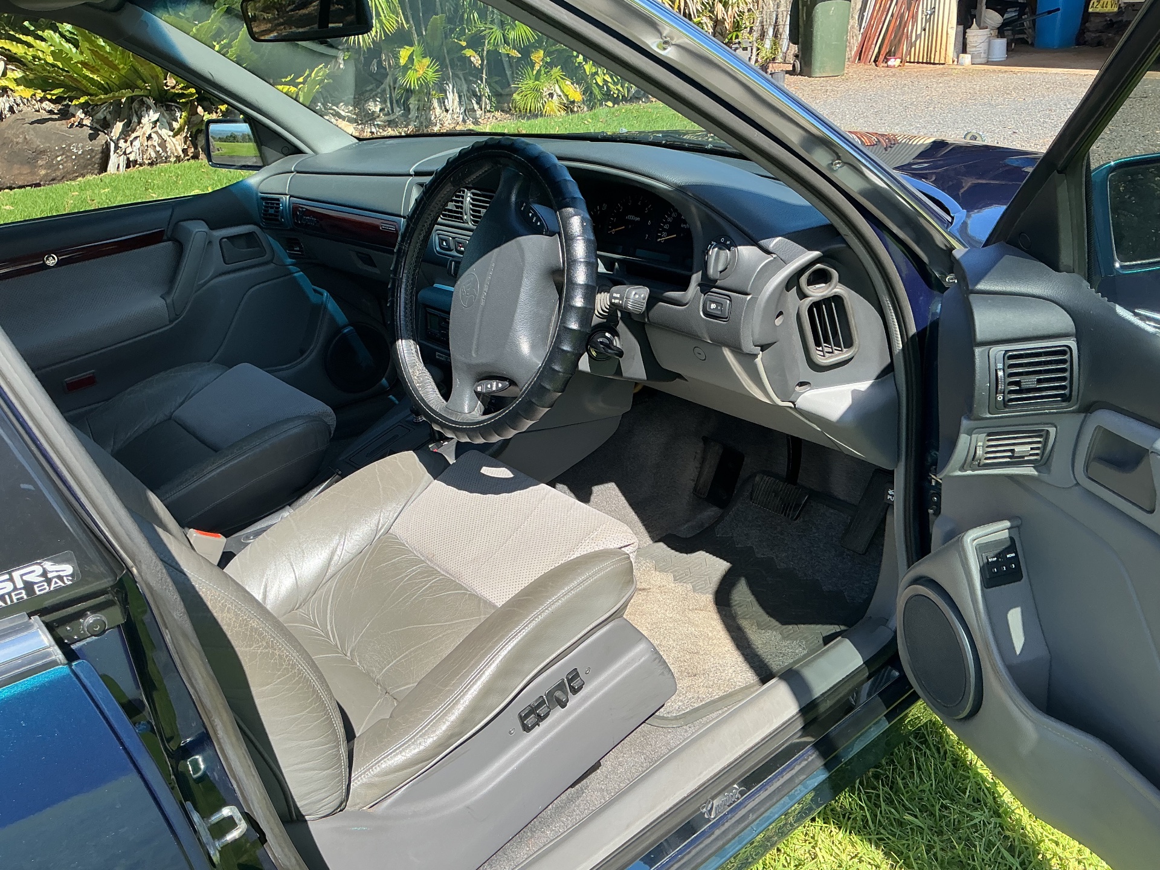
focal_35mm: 29
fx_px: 972
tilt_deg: -27.5
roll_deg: +3.2
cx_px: 580
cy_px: 435
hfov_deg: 61.7
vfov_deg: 48.2
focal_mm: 3
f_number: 1.8
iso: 25
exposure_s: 1/529
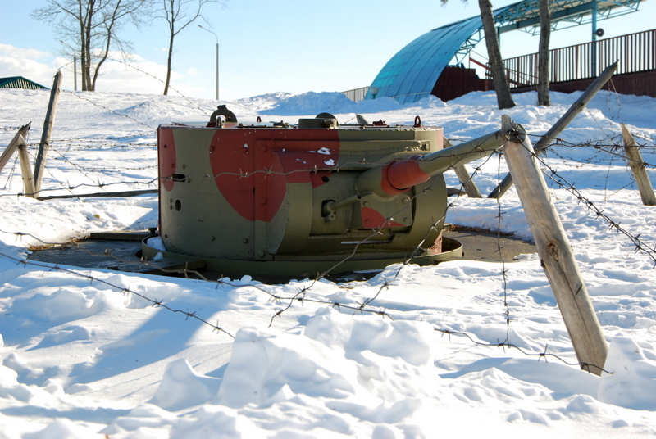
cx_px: 328
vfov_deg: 21.6
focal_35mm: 63
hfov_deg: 31.8
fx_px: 1150
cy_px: 220
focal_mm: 42
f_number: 9
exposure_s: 1/200
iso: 100
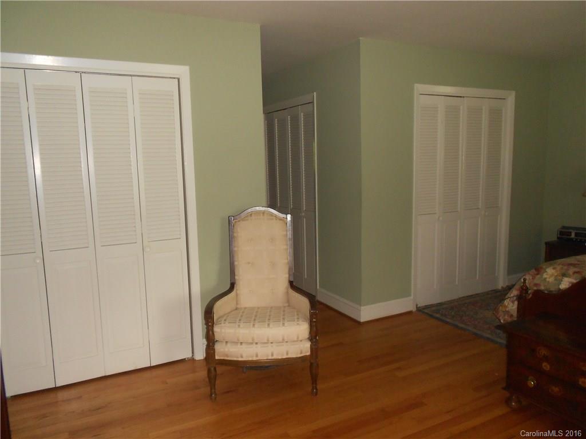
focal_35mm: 26
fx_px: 440
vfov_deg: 53.1
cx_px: 293
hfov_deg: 67.3
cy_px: 220
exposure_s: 1/25
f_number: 3.2
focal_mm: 4.6
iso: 250
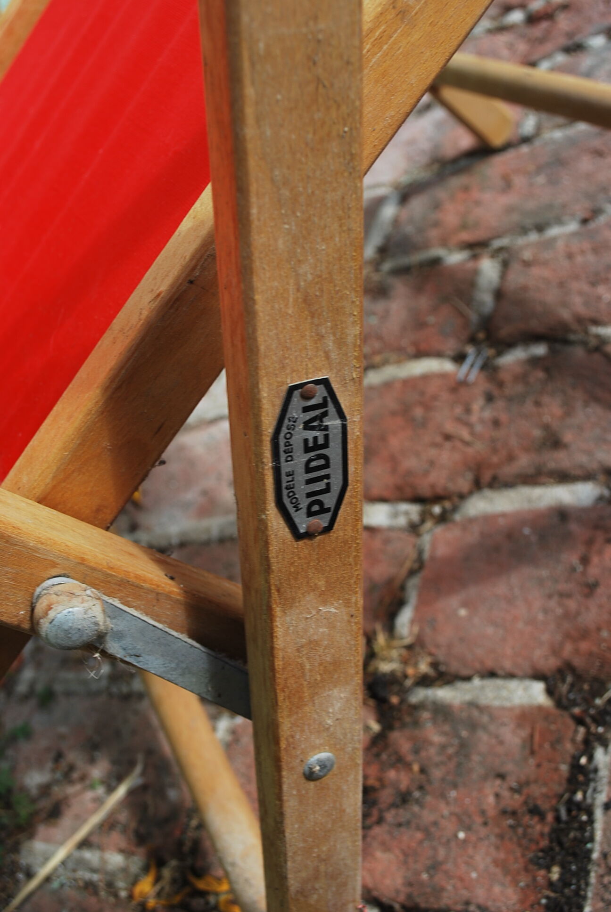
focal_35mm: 39
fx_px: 990
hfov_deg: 34.3
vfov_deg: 49.5
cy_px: 456
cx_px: 306
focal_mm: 26
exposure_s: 1/160
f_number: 6.3
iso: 100
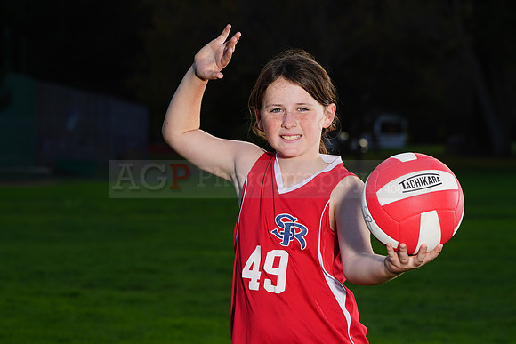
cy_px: 172
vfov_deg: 7.3
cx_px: 258
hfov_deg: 11.0
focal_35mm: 187
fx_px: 2681
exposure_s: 1/250
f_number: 10
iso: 200
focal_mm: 187
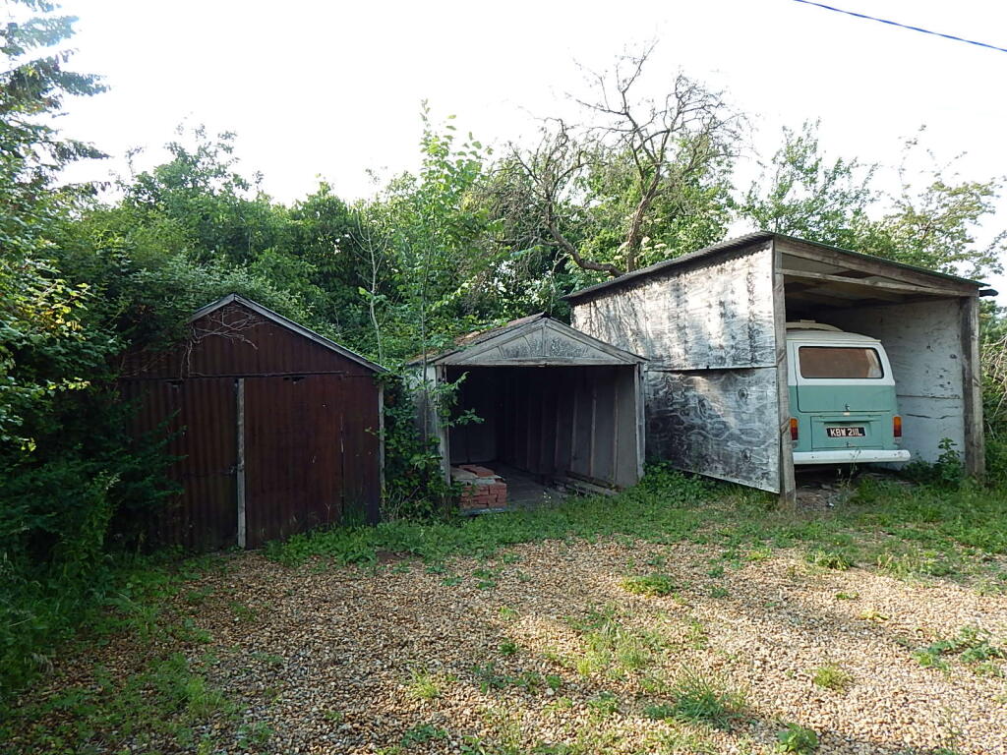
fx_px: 640
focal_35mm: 22
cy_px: 378
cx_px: 504
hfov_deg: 76.4
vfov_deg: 61.1
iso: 125
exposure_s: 1/400
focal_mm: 4
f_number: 3
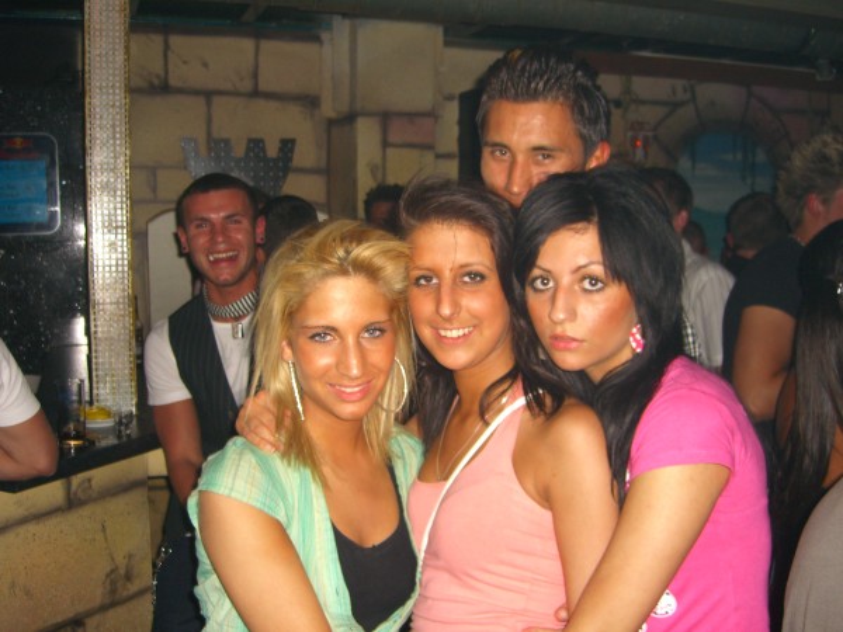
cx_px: 422
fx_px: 925
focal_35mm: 38
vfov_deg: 37.7
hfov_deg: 49.0
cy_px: 316
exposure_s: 1/60
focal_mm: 7.9
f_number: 2.8
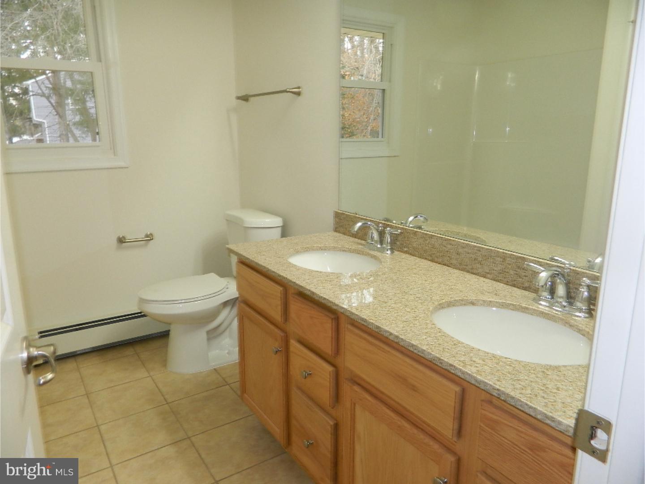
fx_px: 466
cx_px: 322
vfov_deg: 54.9
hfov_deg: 69.4
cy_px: 242
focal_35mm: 25
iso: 100
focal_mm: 4.5
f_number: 3.1
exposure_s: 1/30
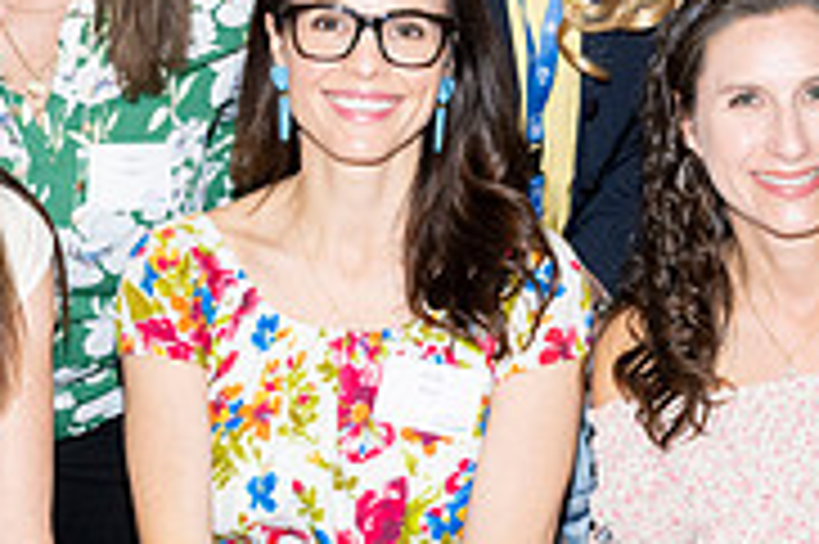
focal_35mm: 134
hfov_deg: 15.3
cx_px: 464
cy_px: 52
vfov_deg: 10.2
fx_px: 3046
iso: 1000
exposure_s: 1/160
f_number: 5.6
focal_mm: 42
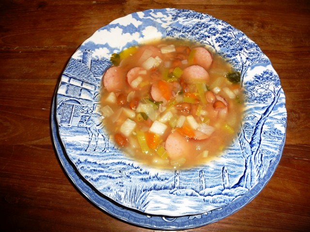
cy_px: 116
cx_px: 155
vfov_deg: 49.7
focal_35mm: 28
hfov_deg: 63.4
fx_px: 251
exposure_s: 1/30
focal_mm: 4.7
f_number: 3.3
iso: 100
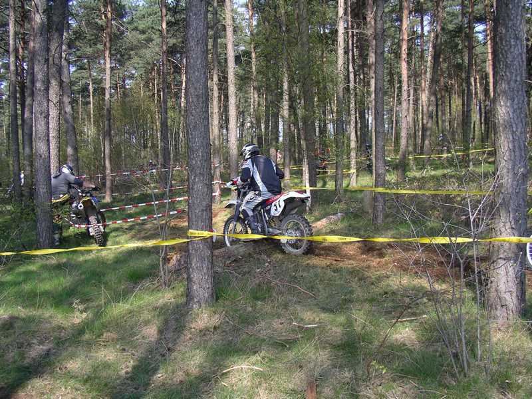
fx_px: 569
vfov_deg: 38.7
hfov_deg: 50.1
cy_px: 200
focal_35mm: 37
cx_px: 266
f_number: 2.8
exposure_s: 1/200
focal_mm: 5.7
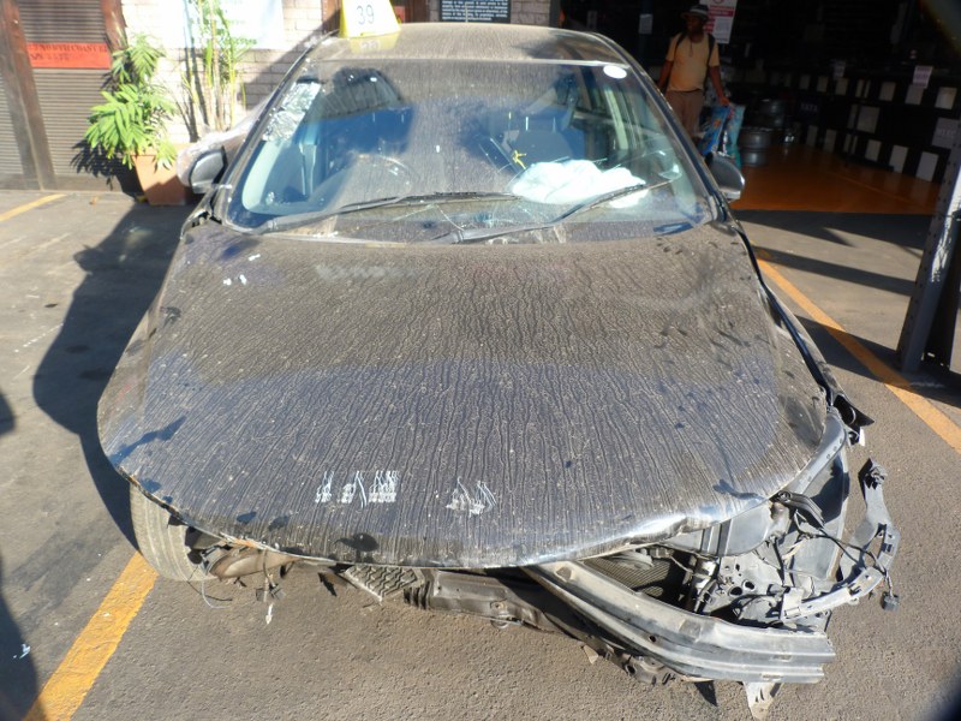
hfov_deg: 69.4
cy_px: 360
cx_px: 480
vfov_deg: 54.9
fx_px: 694
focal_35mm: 25
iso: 80
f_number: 3.6
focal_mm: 4.5
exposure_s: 1/100
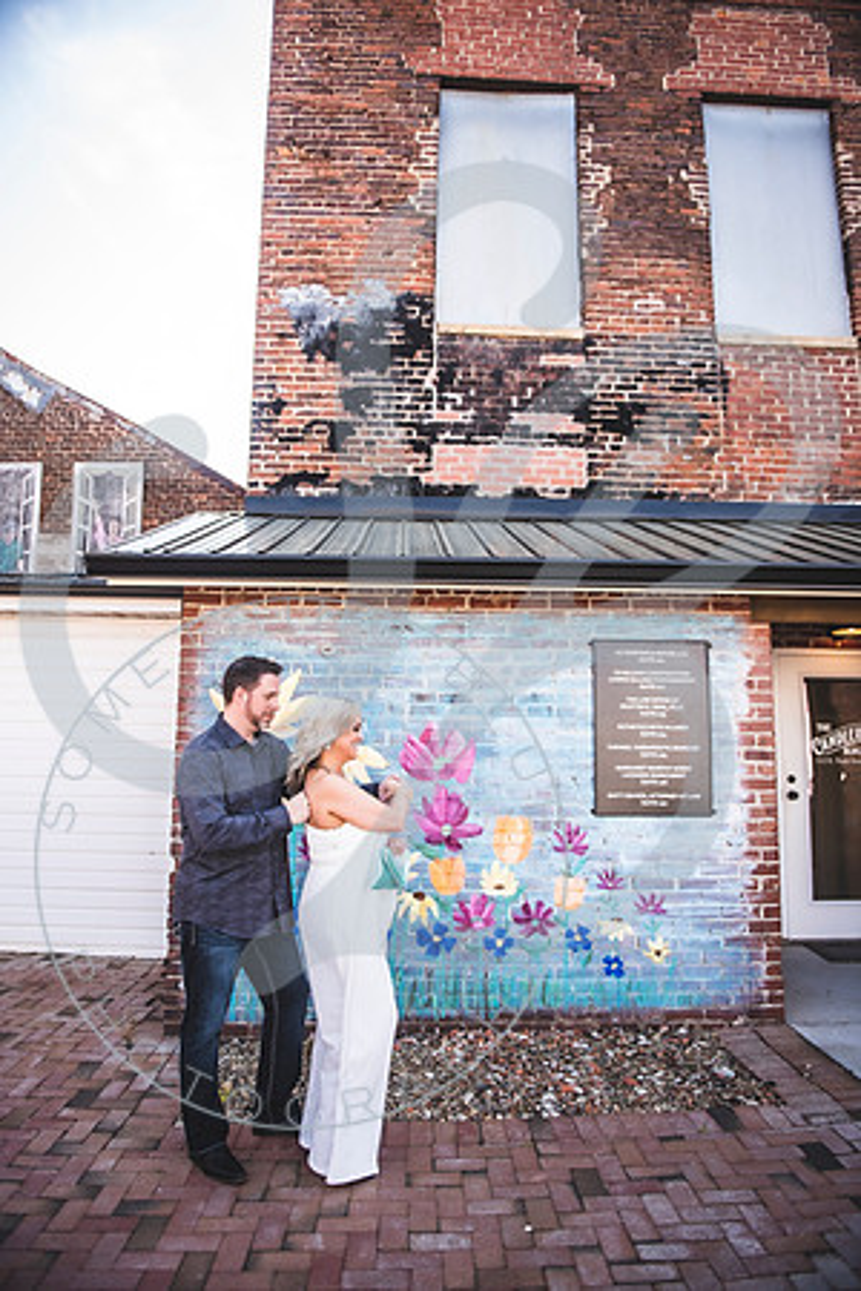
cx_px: 430
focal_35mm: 24
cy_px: 646
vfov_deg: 73.7
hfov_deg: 53.1
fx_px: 861
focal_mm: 24
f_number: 2.8
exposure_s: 1/400
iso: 100
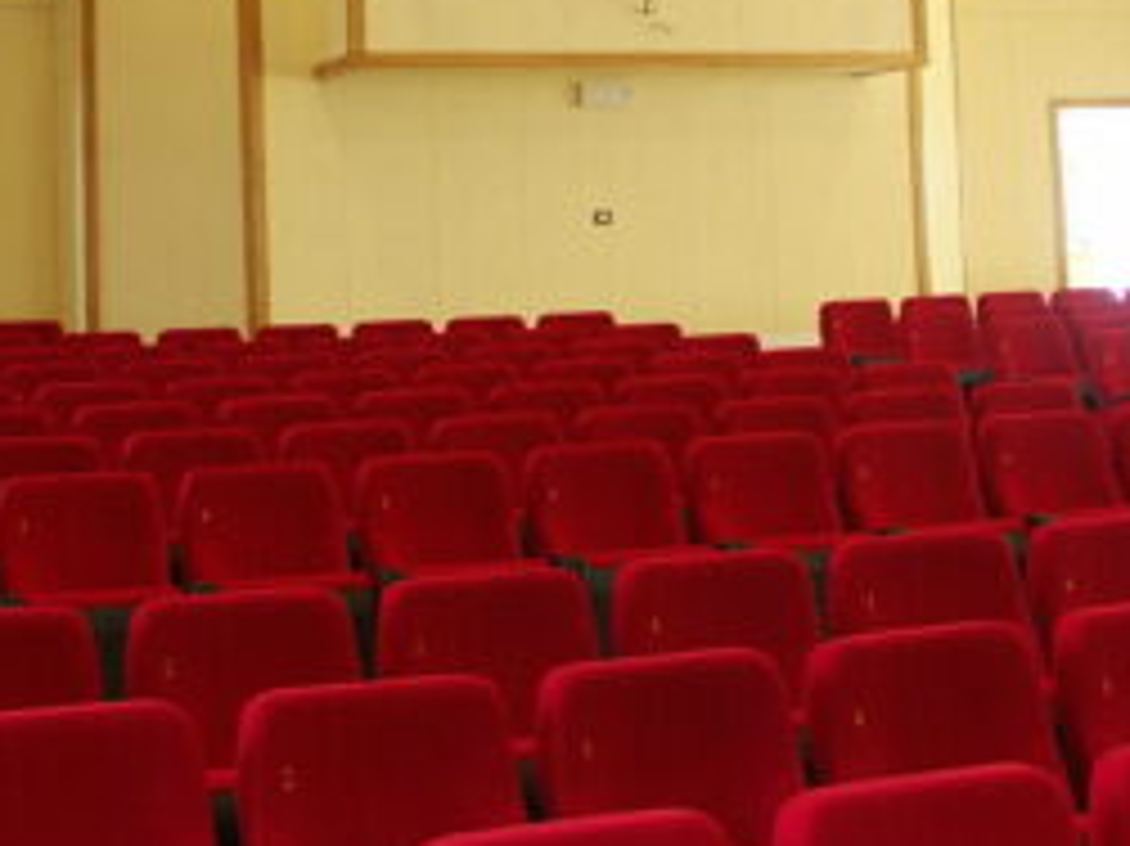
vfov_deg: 21.3
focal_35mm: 67
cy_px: 45
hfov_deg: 28.8
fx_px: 2186
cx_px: 401
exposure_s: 1/25
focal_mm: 7.21
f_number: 2.8
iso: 100
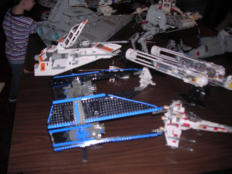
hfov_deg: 49.0
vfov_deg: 37.7
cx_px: 116
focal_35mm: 38
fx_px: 255
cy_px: 87
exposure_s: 1/60.1
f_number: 2.8
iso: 100
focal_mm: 5.8
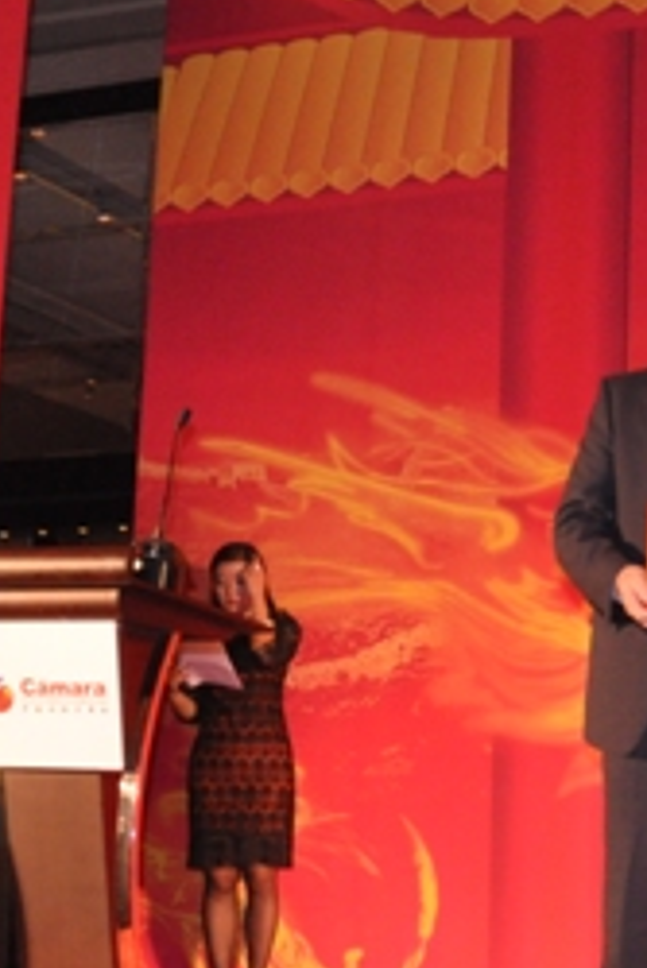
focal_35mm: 69
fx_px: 1857
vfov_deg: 29.2
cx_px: 779
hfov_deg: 18.7
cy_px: 529
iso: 1600
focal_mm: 18
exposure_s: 1/40
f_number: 5
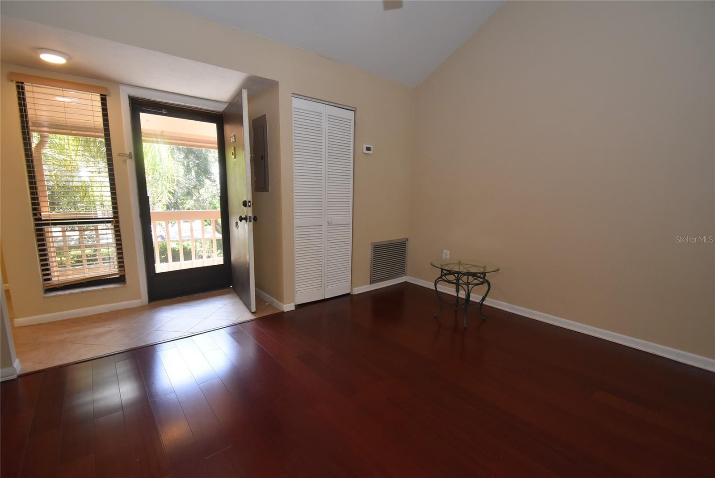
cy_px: 239
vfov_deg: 77.4
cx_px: 358
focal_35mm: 15
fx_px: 298
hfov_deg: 100.4
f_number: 4.5
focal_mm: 10
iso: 800
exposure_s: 1/80
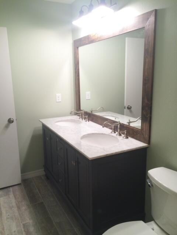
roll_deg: +2.0
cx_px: 88
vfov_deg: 61.7
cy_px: 118
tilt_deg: -13.1
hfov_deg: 48.2
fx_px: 198
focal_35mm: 29
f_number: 2.2
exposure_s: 1/30
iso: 50
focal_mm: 4.15
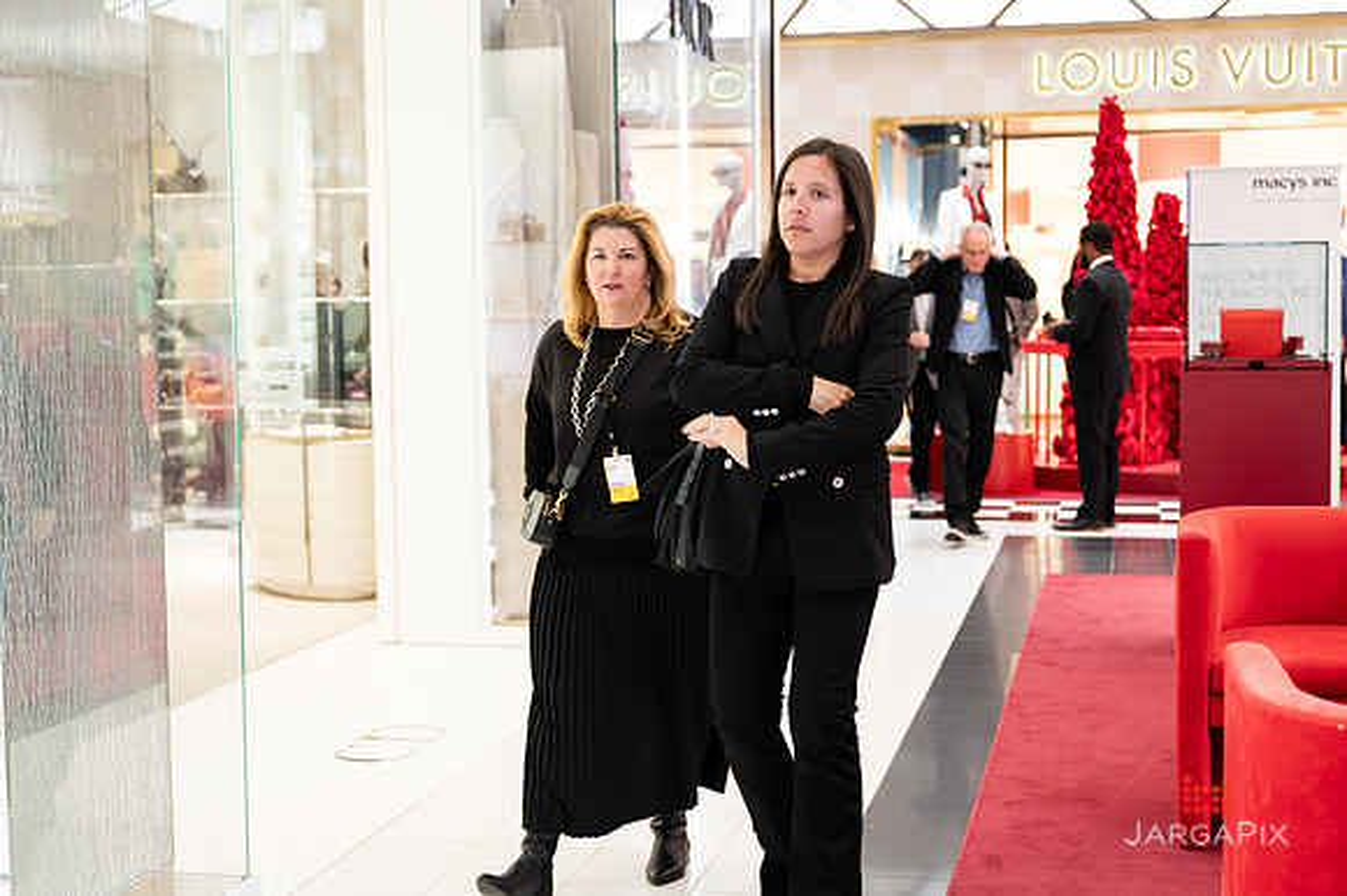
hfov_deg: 38.8
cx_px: 678
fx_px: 1910
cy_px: 432
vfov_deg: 26.4
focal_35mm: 51
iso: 1600
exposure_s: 1/160
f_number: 3.2
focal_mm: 48
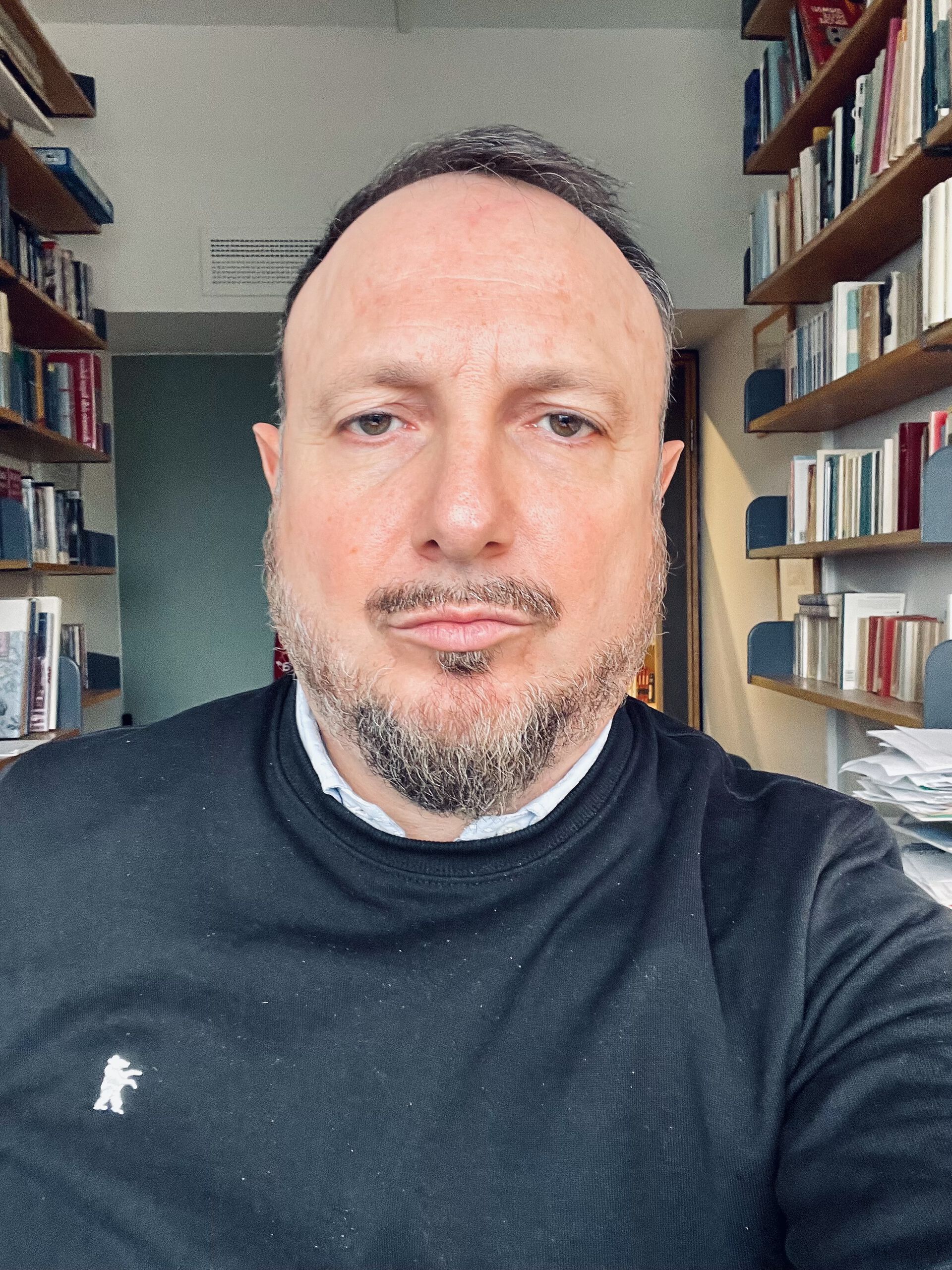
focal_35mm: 30
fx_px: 1100
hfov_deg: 46.8
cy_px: 635
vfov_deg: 60.0
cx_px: 476
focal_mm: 2.71
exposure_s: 1/60
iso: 100
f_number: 2.2
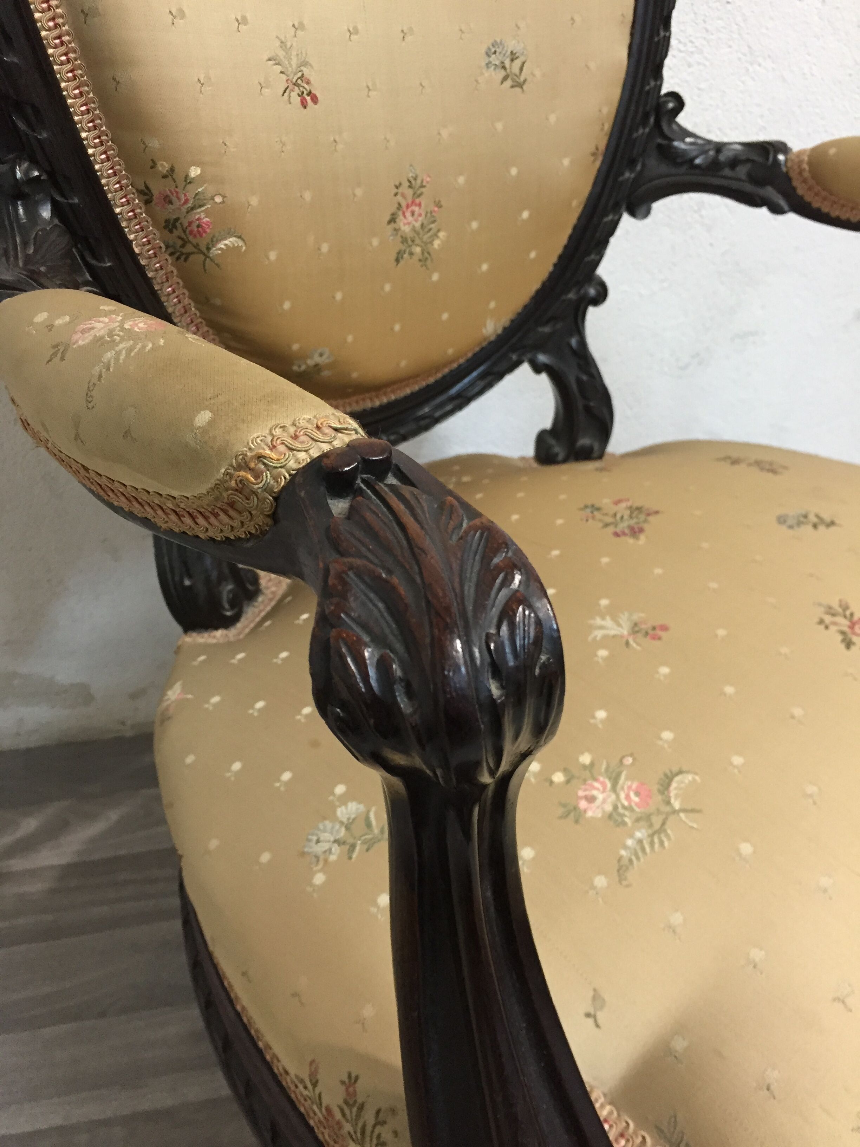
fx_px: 961
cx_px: 430
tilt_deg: -32.1
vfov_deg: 61.7
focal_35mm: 29
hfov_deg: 48.2
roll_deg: -2.5
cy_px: 574
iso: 200
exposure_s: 1/33
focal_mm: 4.15
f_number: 2.2
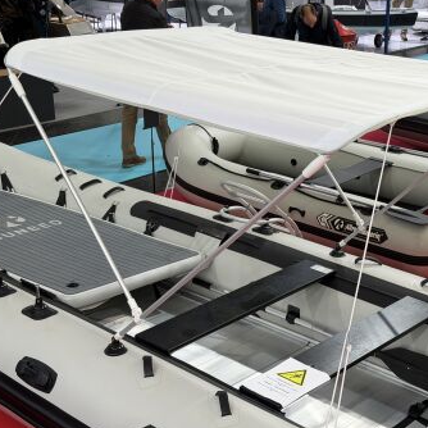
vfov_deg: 28.2
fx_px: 853
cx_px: 290
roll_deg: -0.2
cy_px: 211
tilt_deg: -18.3
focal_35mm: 61
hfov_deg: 28.0
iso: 50
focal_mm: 6.76
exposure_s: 1/100
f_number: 1.78
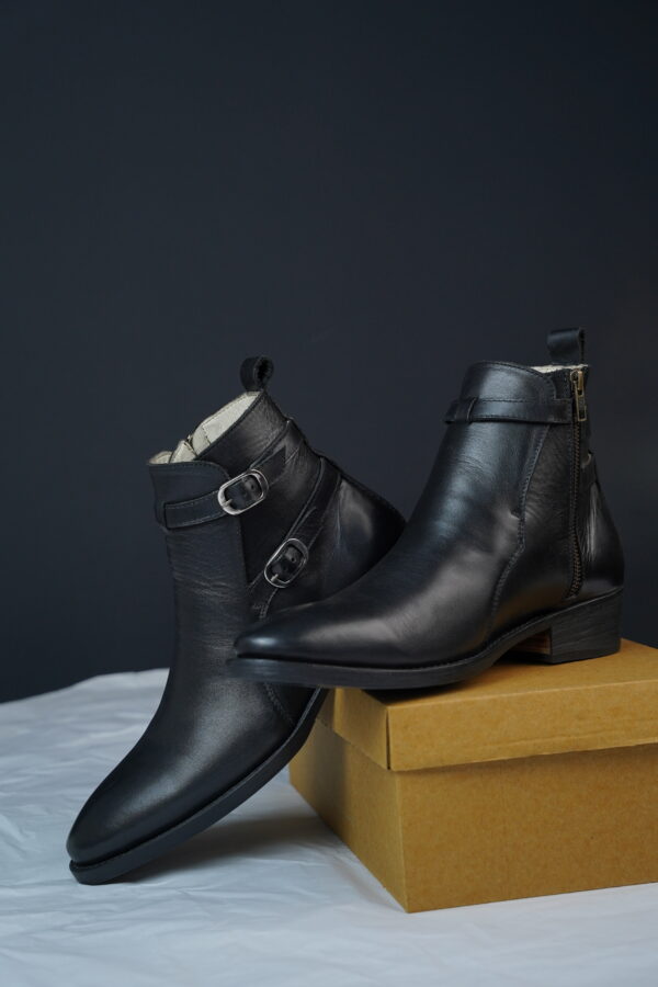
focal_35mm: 58
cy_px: 494
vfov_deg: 34.5
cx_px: 329
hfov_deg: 23.4
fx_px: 1587
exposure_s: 1/200
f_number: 5.6
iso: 500
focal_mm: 57.9
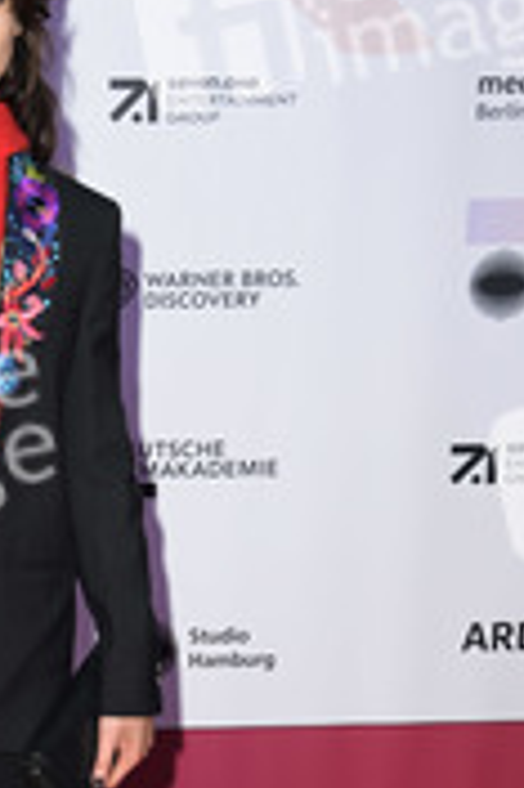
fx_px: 2384
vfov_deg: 18.5
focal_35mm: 109
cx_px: -45
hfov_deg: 12.3
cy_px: 681
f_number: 5.6
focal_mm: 48
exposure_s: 1/250
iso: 400
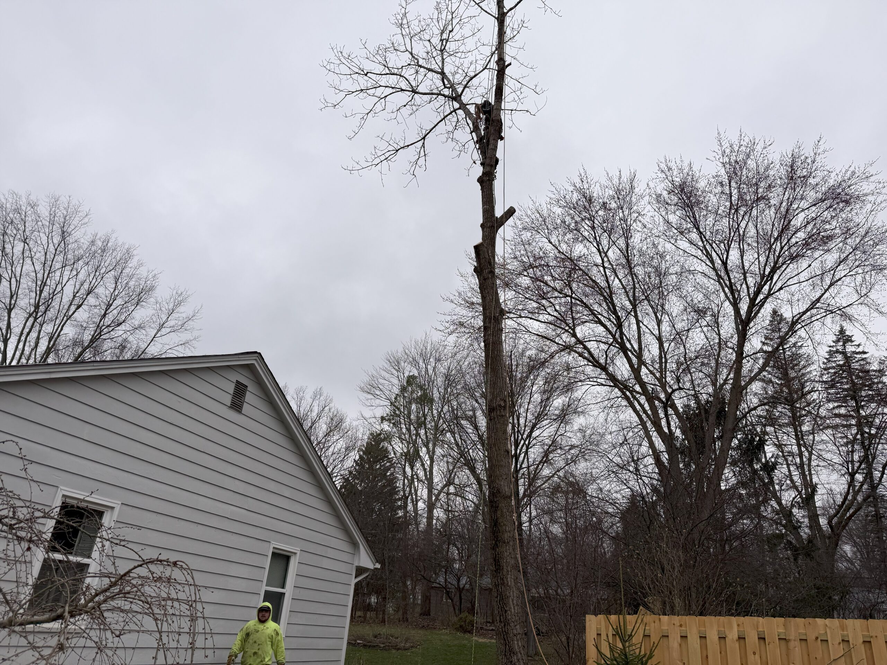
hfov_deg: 71.6
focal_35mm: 24
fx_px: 615
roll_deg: -5.9
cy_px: 332
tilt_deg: +25.1
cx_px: 444
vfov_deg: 56.8
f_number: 1.78
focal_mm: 6.76
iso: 80
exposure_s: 1/878
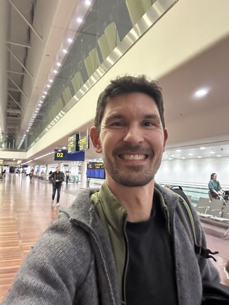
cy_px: 152
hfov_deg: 46.8
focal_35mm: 30
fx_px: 265
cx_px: 114
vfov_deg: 60.0
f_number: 1.9
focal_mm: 2.69
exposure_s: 1/47
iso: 320
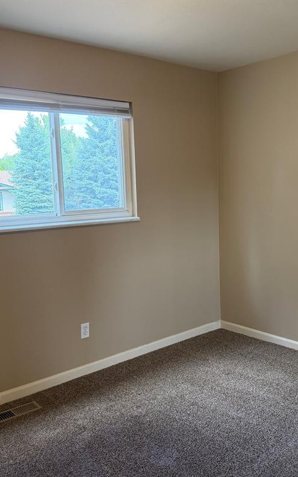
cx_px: 202
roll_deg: +1.8
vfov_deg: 55.3
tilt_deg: -6.0
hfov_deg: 35.9
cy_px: 232
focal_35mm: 35
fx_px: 455
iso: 250
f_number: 1.78
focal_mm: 6.76
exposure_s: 1/120
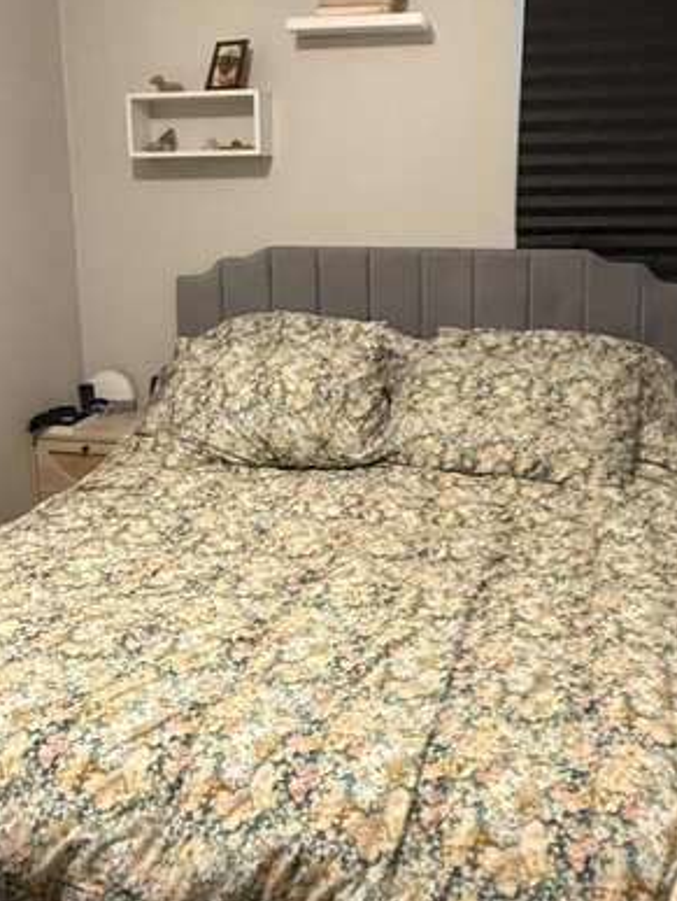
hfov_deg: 38.7
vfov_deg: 50.1
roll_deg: +0.1
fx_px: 963
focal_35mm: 37
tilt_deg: -13.1
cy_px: 435
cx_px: 329
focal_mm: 2.22
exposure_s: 1/60
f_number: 2.2
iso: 640
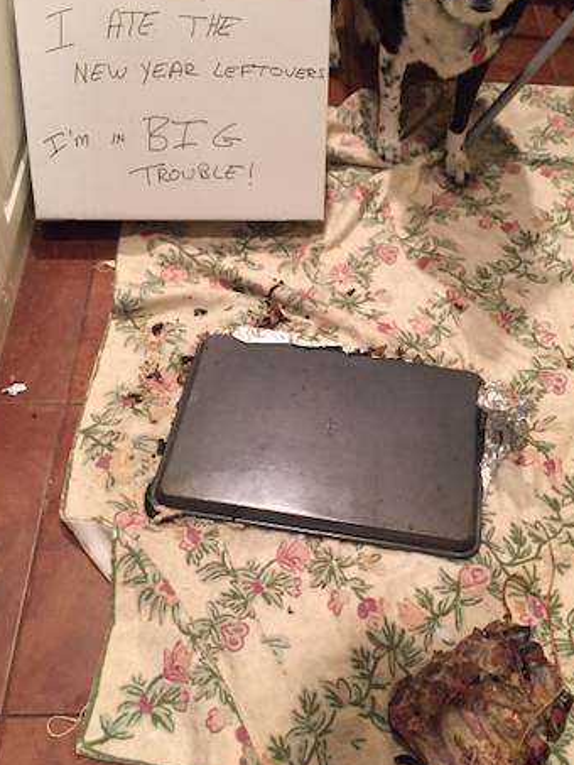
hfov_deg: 35.1
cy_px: 380
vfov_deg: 45.8
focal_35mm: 41
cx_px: 329
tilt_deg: -50.0
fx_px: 906
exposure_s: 1/30
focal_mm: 4.15
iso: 200
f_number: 2.2
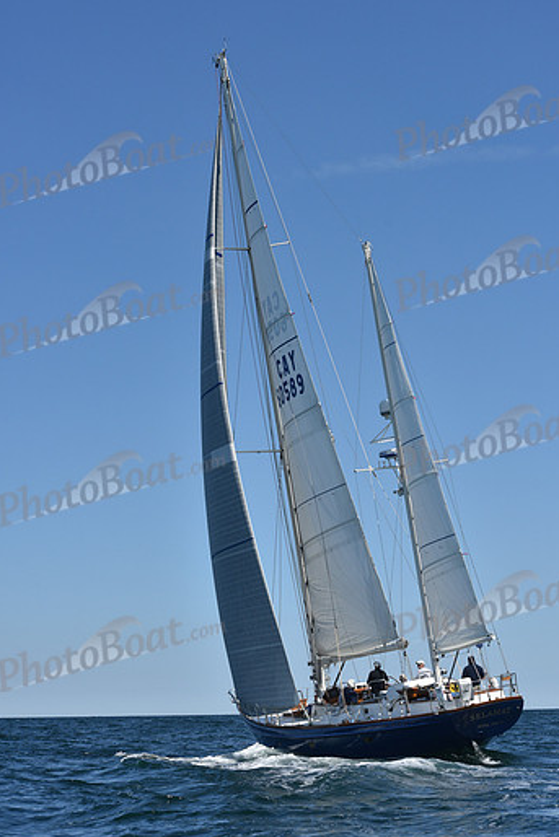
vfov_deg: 25.7
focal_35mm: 79
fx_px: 1839
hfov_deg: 17.3
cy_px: 378
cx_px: 310
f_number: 8
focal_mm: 70
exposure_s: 1/1600
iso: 250
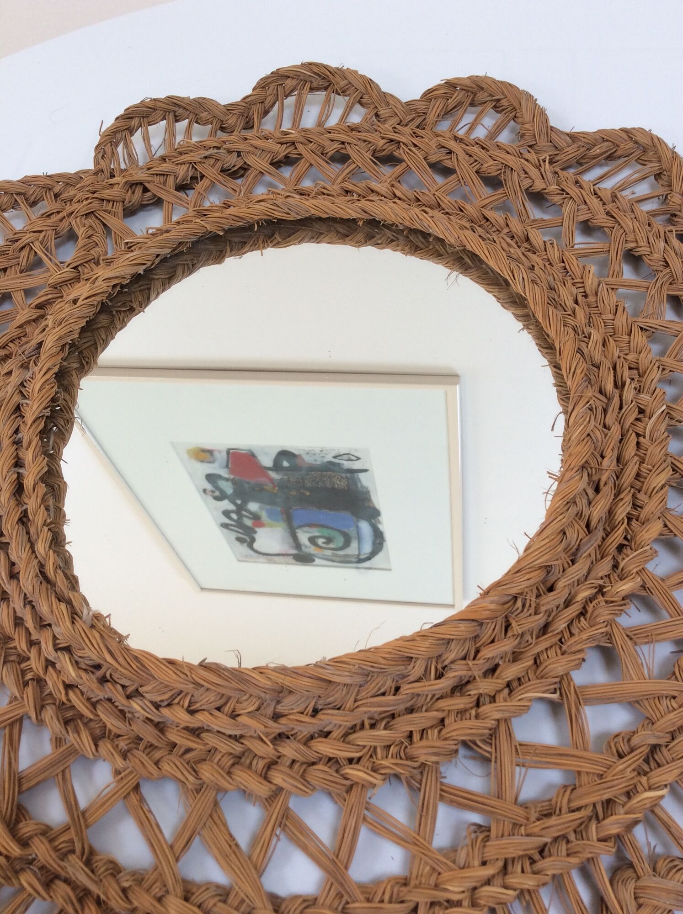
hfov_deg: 44.1
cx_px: 342
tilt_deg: -57.3
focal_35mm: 32
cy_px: 457
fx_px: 844
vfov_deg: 56.9
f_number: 2.4
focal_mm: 3.3
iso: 32
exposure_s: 1/25
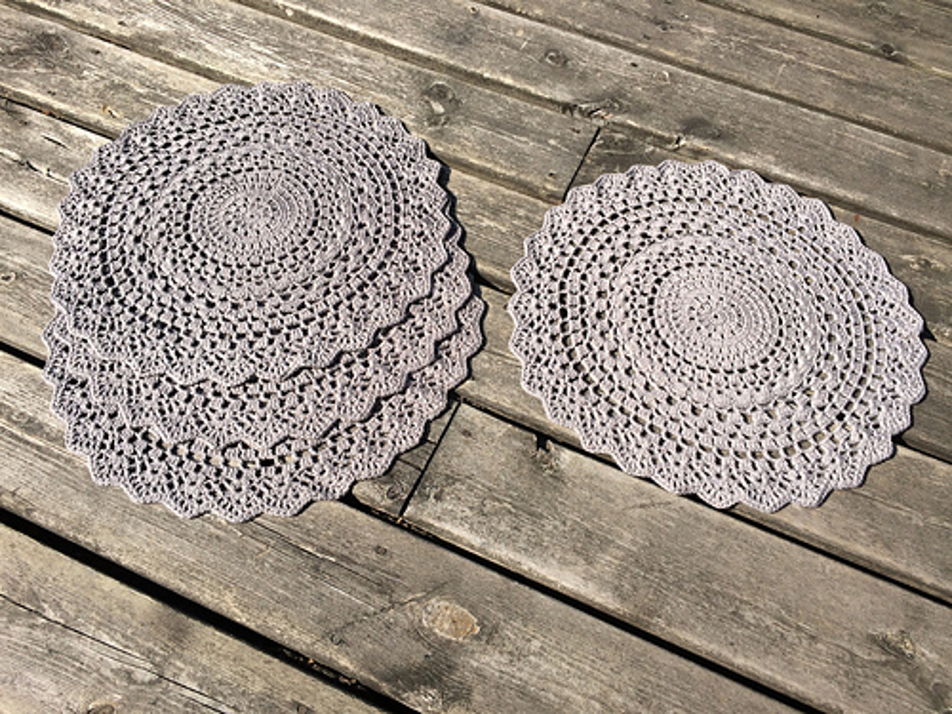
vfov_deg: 48.2
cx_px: 476
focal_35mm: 29
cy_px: 357
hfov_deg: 61.7
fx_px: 798
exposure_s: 1/1520
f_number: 2.2
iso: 32
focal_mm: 4.15
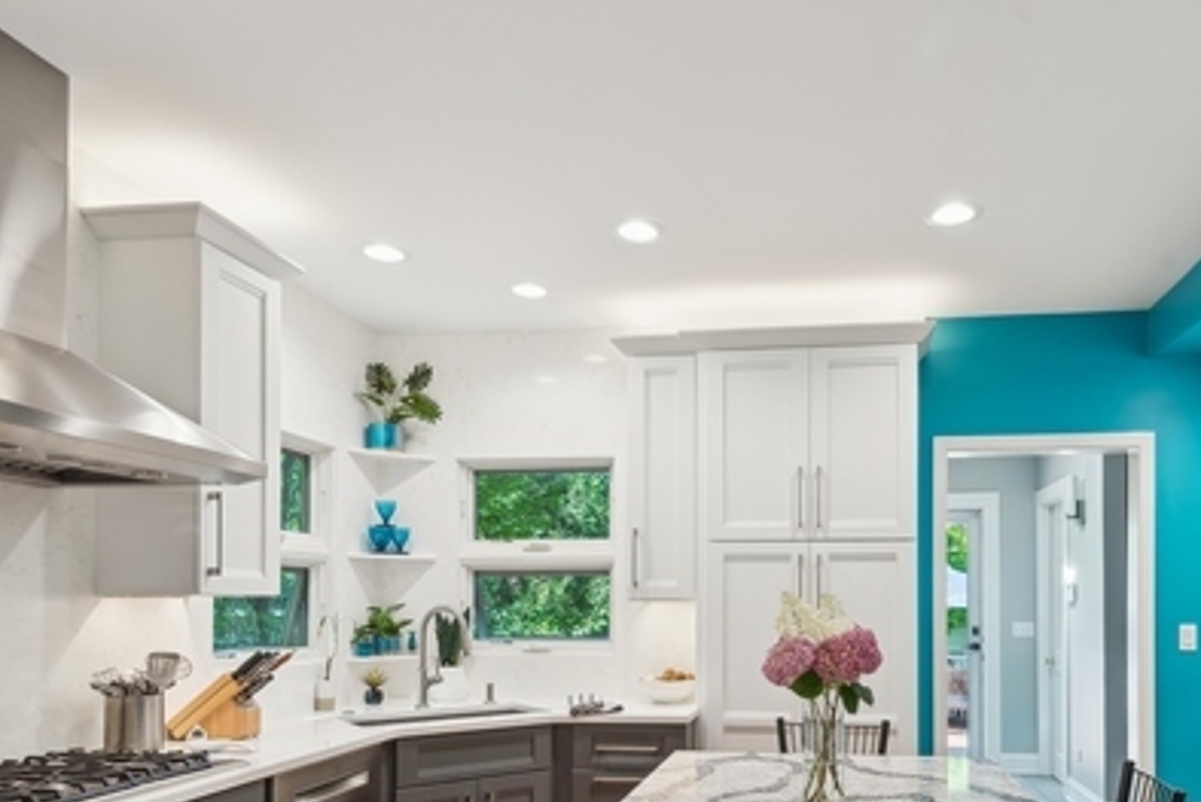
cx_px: 725
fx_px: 868
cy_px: 587
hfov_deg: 68.6
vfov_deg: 48.0
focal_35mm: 26
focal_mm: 16
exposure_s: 1/13
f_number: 9
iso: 200
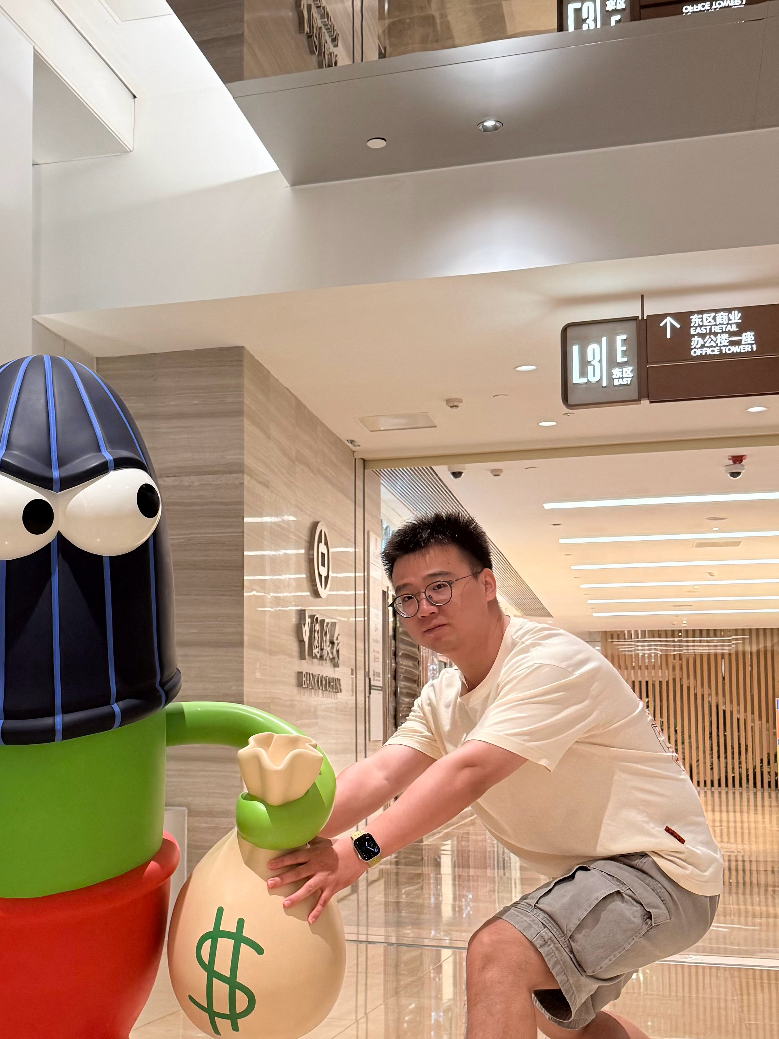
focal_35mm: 34
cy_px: 621
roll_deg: -0.6
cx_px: 248
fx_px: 1020
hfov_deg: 41.2
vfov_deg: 53.6
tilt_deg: +4.3
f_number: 1.78
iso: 200
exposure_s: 1/72
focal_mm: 6.76
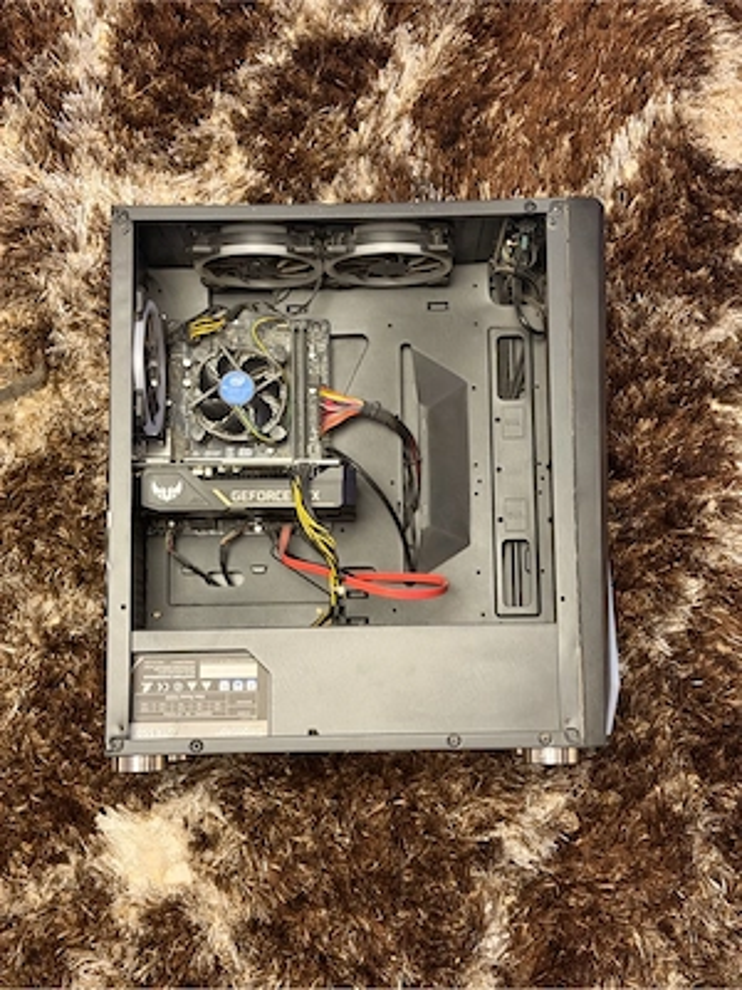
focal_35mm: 48
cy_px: 495
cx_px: 371
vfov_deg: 39.7
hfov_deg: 30.3
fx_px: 1372
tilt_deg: -82.6
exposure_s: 1/26
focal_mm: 6.76
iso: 800
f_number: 1.78
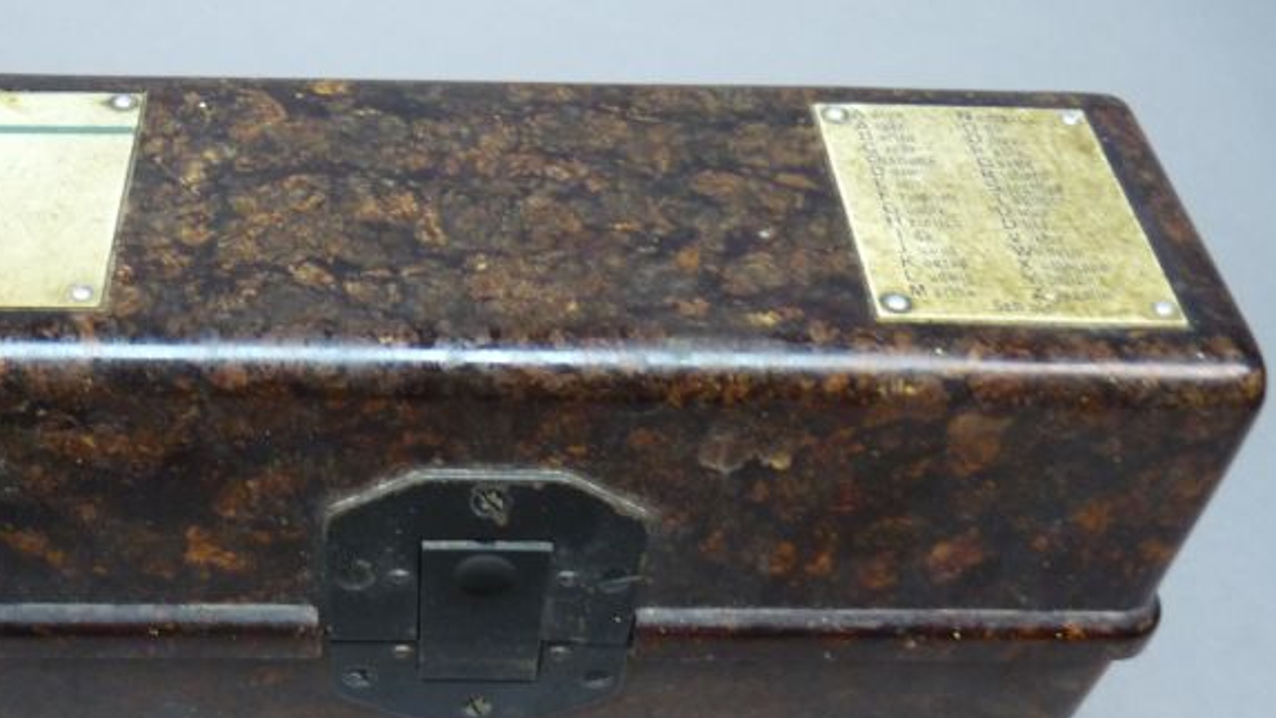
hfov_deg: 48.7
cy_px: 649
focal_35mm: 41
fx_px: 1387
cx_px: 449
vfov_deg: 27.9
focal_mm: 4.8
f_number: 2.8
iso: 250
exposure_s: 1/30
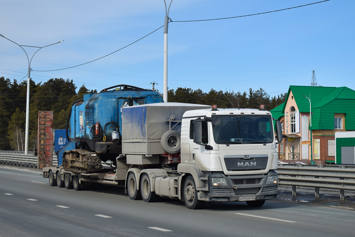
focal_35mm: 60
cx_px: 178
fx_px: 592
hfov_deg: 33.4
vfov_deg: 22.6
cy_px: 118
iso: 100
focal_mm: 40
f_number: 6.3
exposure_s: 1/800
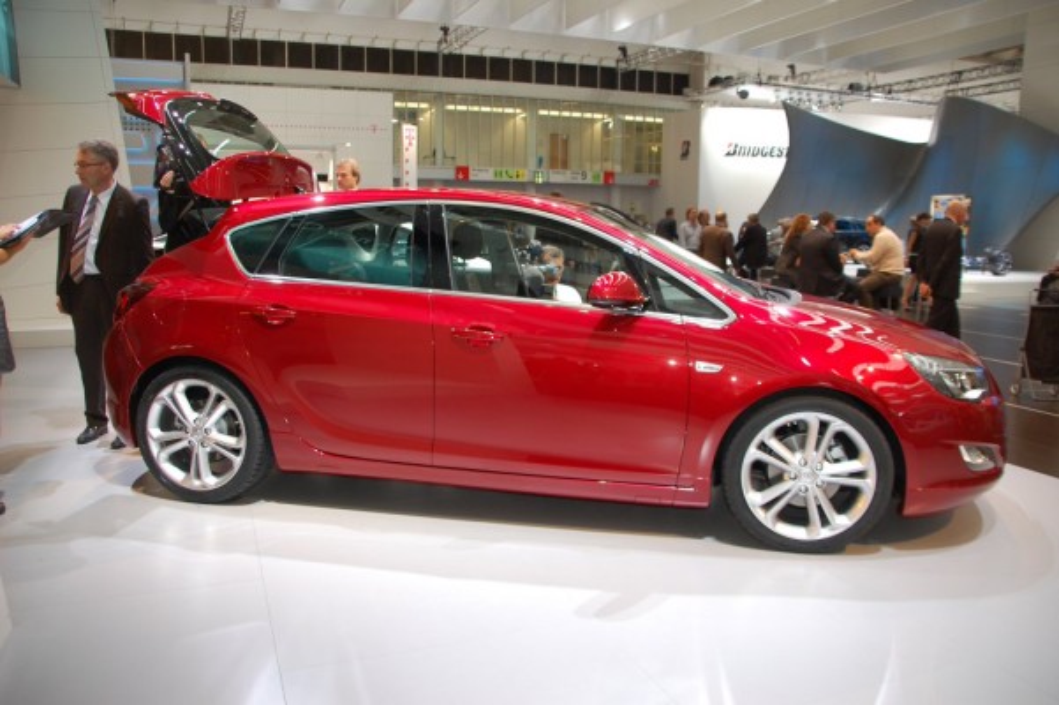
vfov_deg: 47.9
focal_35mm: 27
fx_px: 794
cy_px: 352
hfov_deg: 67.4
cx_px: 530
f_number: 3.5
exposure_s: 1/125
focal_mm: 18
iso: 400
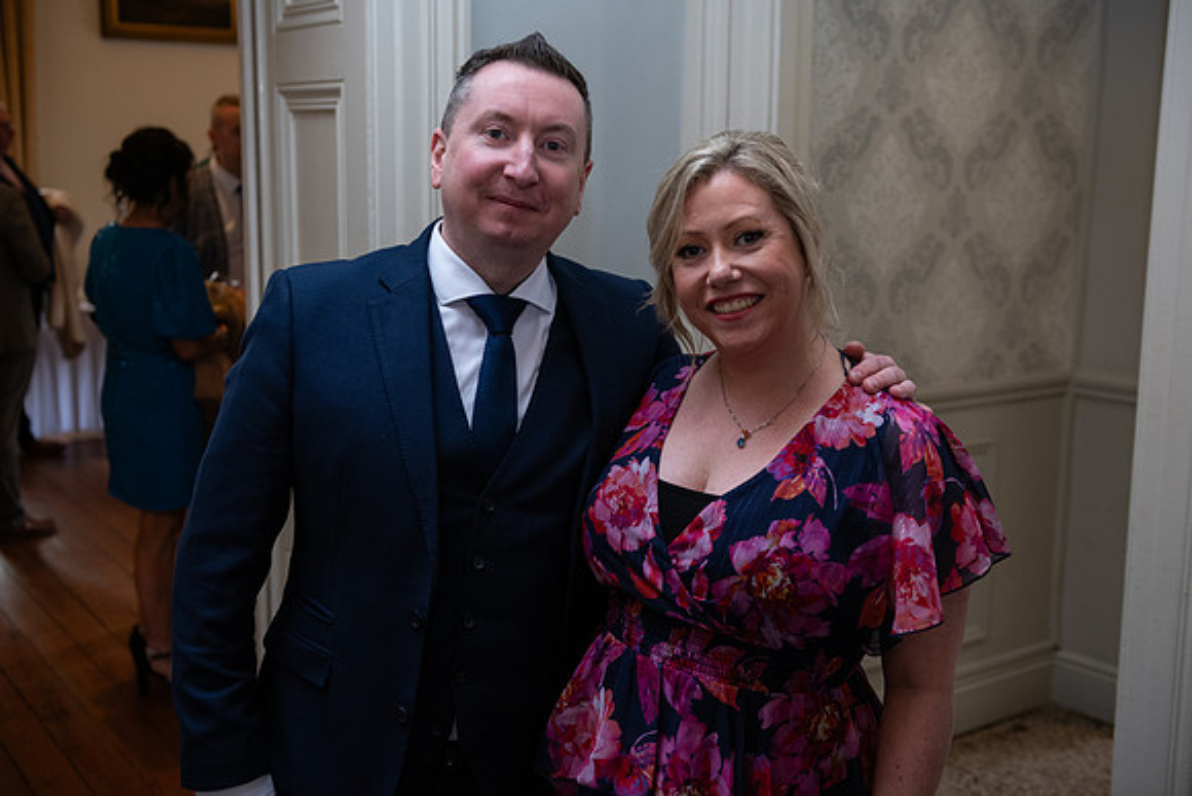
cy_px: 398
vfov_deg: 31.9
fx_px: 1391
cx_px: 596
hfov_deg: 46.4
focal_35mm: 42
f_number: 3.5
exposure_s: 1/160
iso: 800
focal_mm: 42
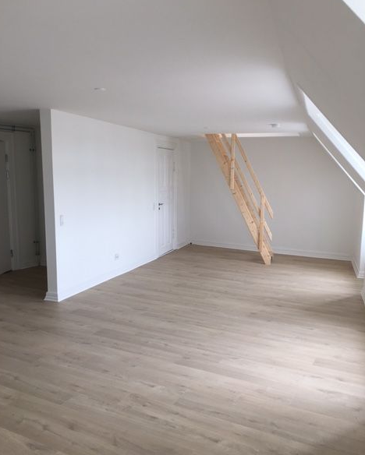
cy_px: 243
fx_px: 418
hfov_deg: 47.2
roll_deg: -0.7
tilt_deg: -9.8
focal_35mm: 31
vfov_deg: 57.1
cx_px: 179
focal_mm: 4.15
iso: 25
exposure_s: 1/50
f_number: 2.2
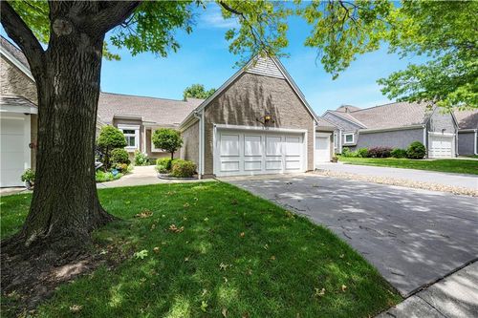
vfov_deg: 81.2
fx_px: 186
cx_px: 239
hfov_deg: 104.3
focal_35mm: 14
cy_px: 159
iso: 100
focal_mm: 14
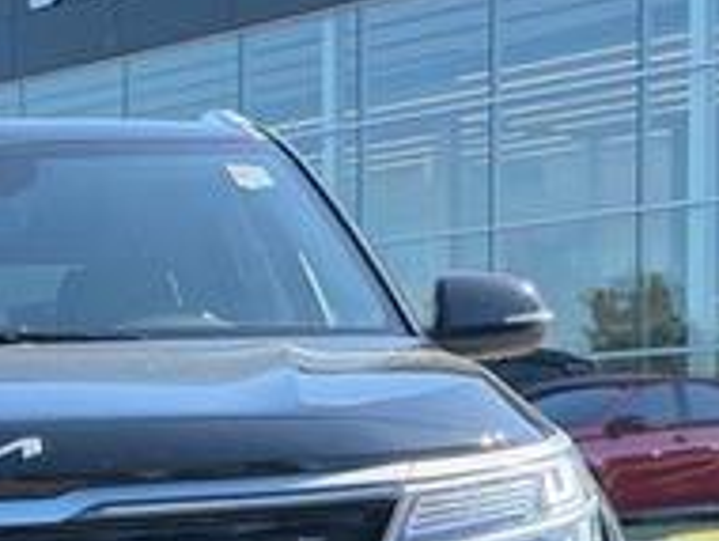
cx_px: -19
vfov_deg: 11.5
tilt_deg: -2.6
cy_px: 639
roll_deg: +1.8
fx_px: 2641
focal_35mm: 127
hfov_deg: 15.2
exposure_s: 1/2146
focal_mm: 6.76
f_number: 1.78
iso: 100
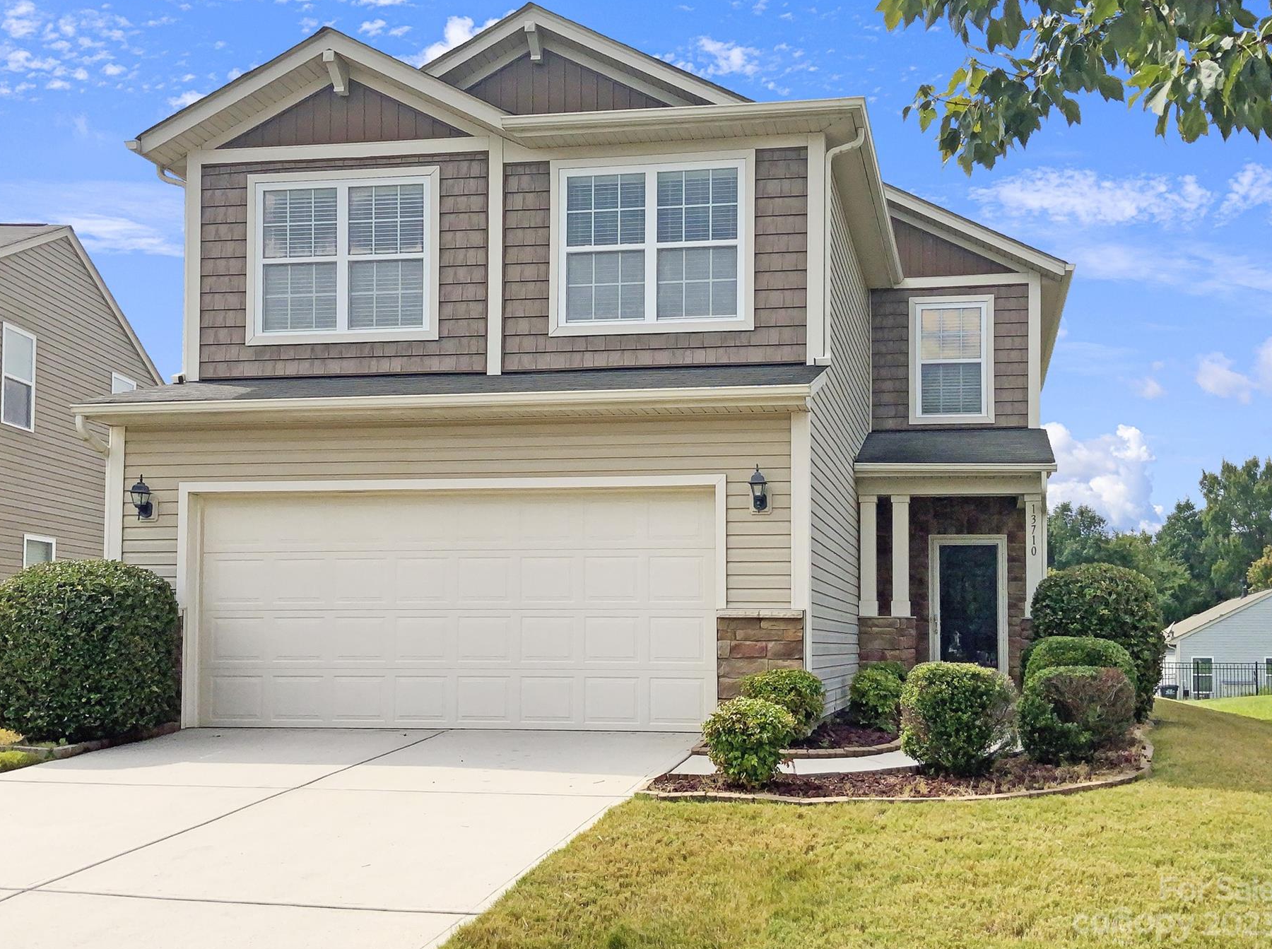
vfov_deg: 42.7
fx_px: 1210
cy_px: 418
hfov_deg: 55.3
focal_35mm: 33
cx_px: 558
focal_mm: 3
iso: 20
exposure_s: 1/3322
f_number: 1.8
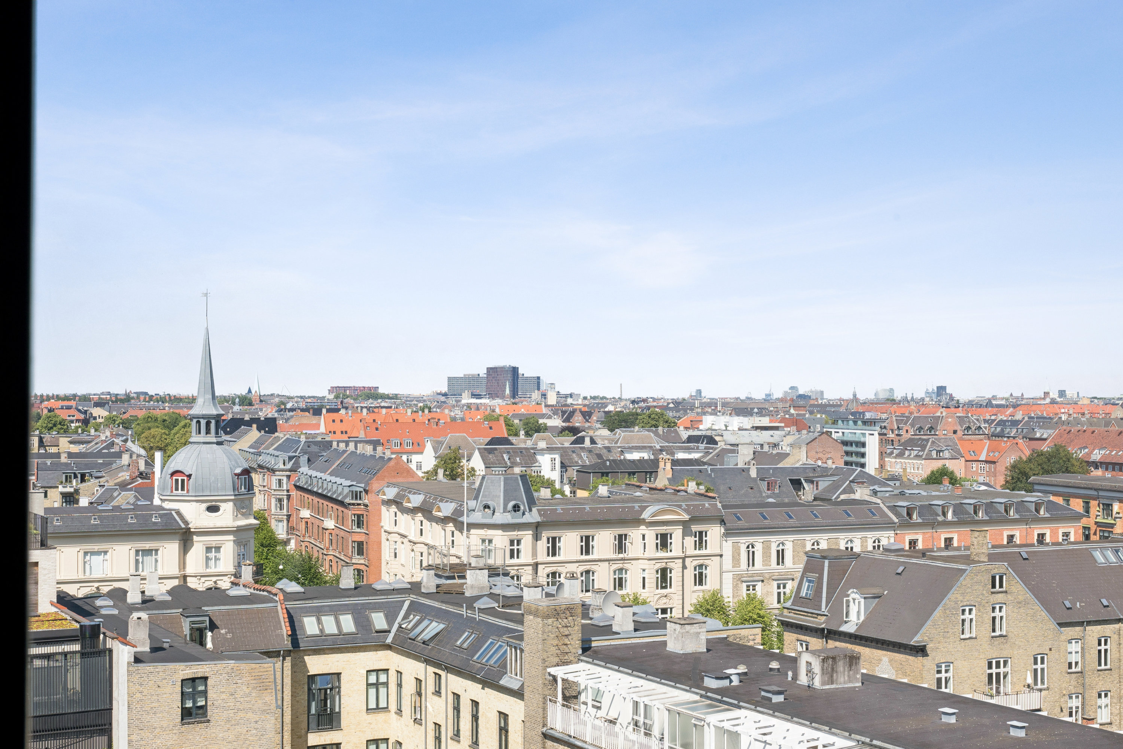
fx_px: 1560
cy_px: 374
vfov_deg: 27.0
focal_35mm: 50
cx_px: 562
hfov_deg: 39.6
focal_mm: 33.5
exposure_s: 1/250
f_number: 9
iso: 160
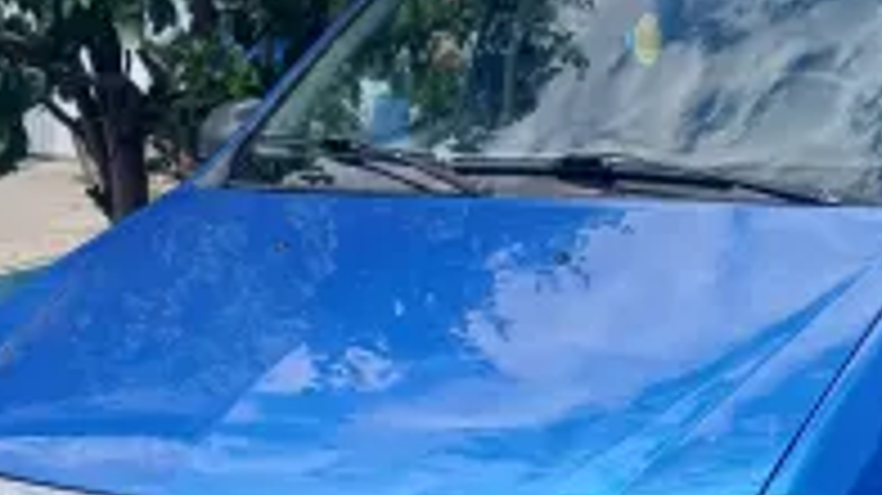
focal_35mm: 50
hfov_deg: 41.1
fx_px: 1169
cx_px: 536
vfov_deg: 23.8
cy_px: 320
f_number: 1.8
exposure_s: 1/712
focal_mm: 4.65
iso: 50
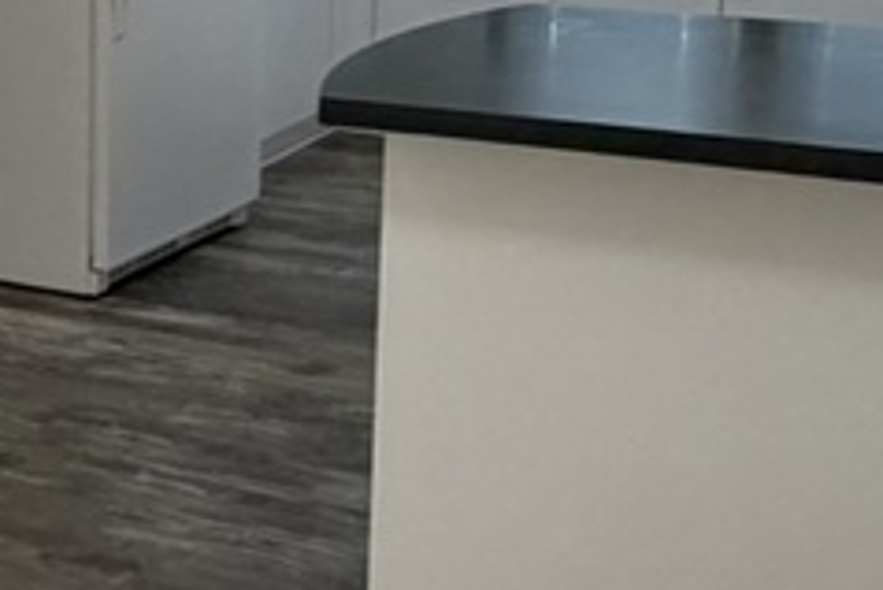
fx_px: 2160
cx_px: -263
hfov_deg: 21.0
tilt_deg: -14.7
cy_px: 212
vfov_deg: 15.5
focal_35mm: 88
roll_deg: +2.2
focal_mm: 2.22
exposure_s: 1/120
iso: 250
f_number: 2.2
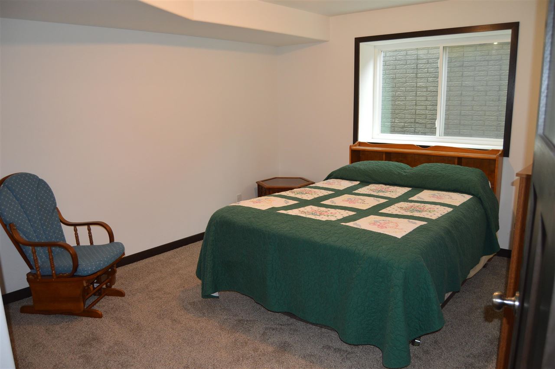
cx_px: 278
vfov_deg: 47.8
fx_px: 416
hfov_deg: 67.4
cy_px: 184
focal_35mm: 27
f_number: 3.5
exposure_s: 1/60
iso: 640
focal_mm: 18
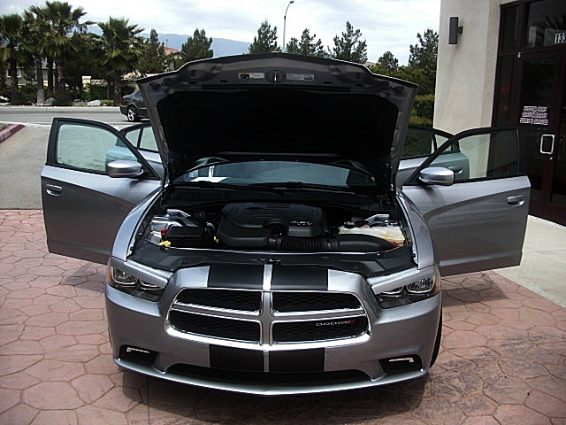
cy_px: 212
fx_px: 589
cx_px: 283
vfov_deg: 39.7
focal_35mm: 36
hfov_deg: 51.4
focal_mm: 6.3
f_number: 2.8
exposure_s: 1/500
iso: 50
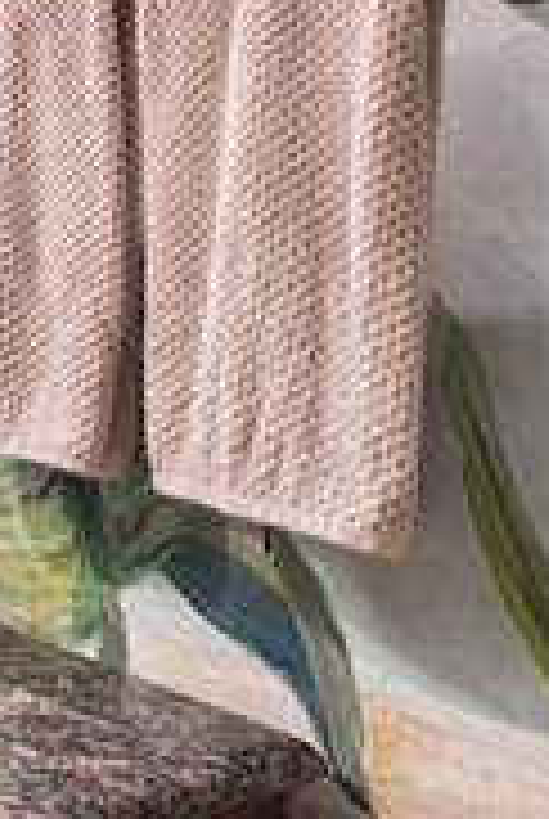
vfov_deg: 29.2
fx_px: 1527
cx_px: -400
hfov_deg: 17.2
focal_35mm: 67
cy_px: 130
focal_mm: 17
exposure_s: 1/4
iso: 250
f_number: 5.6
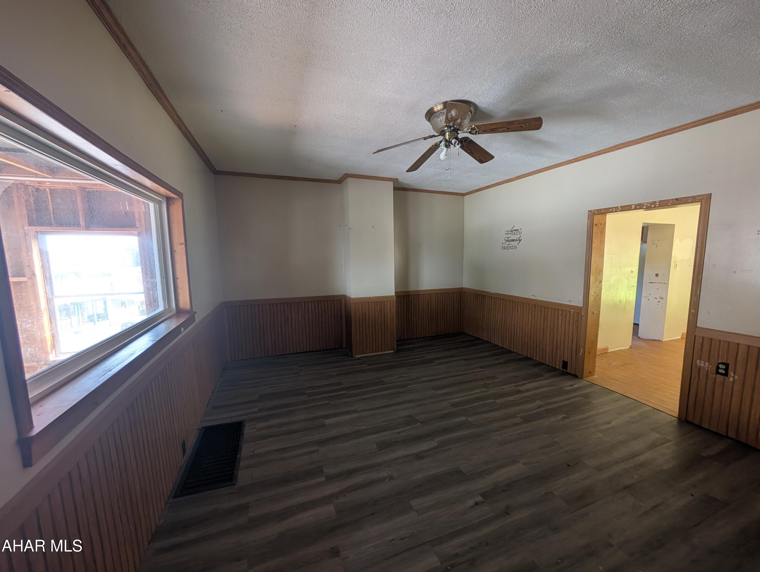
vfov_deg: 94.6
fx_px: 264
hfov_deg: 110.5
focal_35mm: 12
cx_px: 380
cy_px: 286
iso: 58
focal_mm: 2.02
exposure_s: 1/63
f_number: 1.7
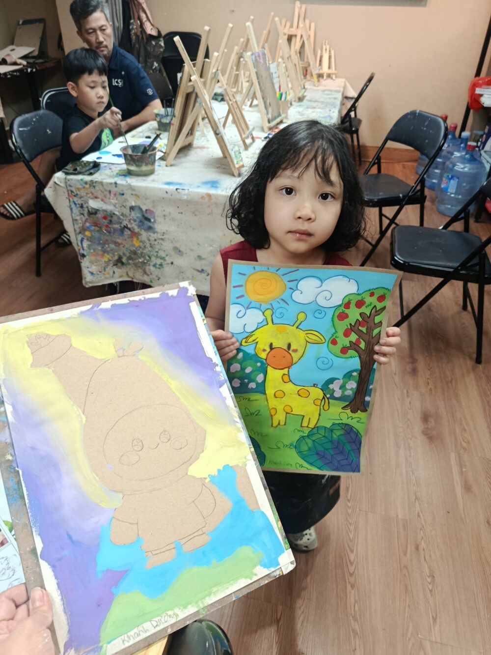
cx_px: 246
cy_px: 328
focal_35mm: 24
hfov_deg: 56.8
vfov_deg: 71.6
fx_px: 454
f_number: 1.7
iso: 417
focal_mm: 5.24
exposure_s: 1/100
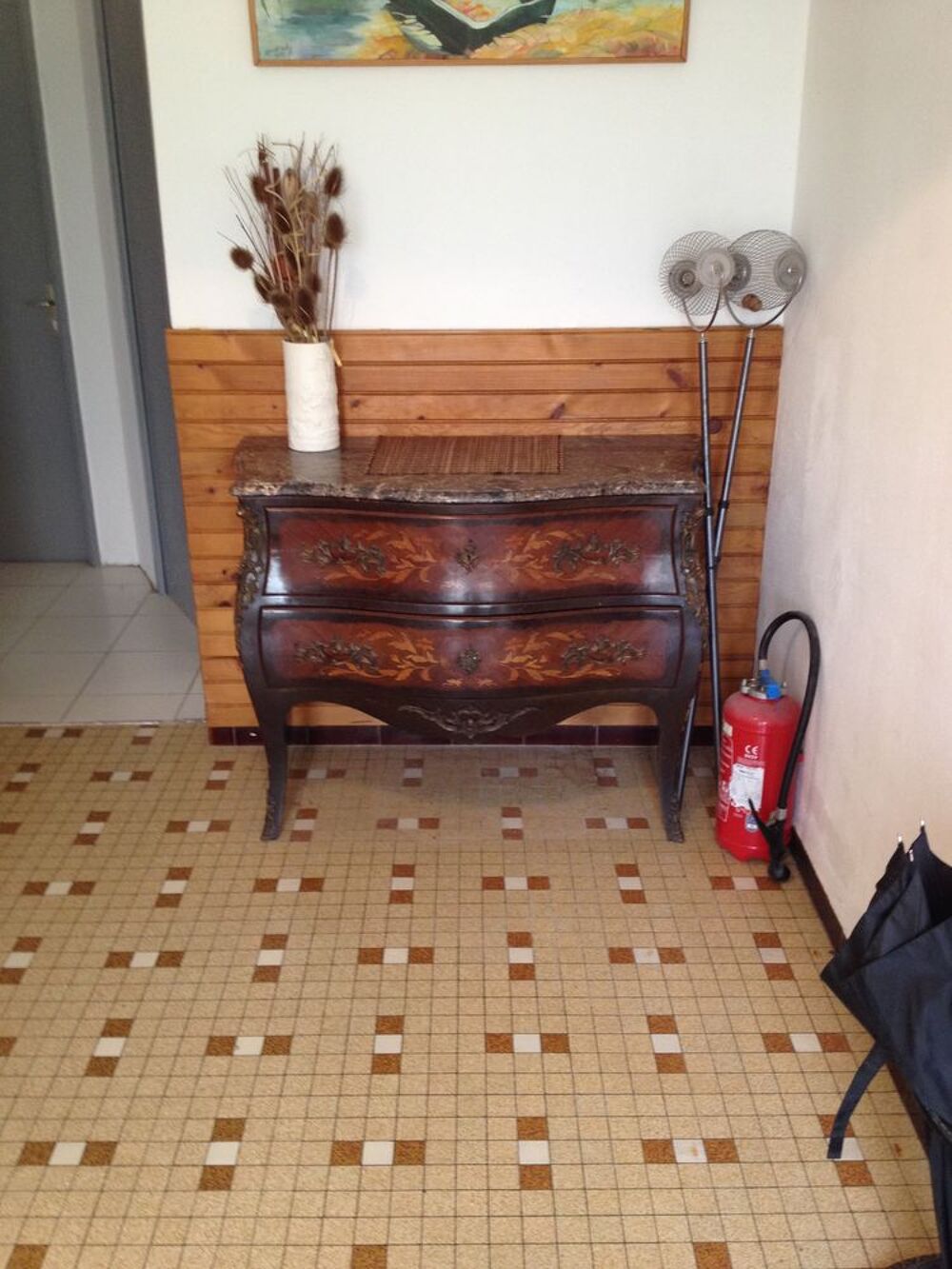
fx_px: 1283
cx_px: 476
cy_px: 634
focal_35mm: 35
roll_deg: -2.3
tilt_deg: -22.0
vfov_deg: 52.6
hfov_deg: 40.7
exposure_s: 1/20
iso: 100
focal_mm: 4.28
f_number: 2.4
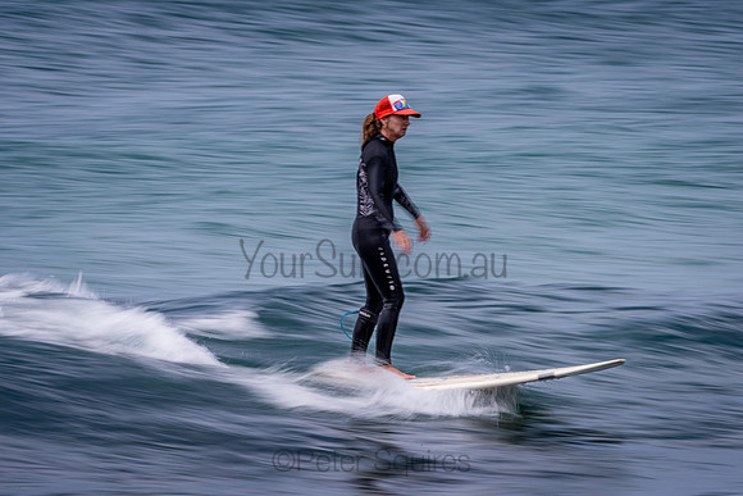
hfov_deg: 4.1
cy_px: 248
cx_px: 372
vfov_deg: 2.8
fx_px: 10321
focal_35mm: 500
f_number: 22
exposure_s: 1/13
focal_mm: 500
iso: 64
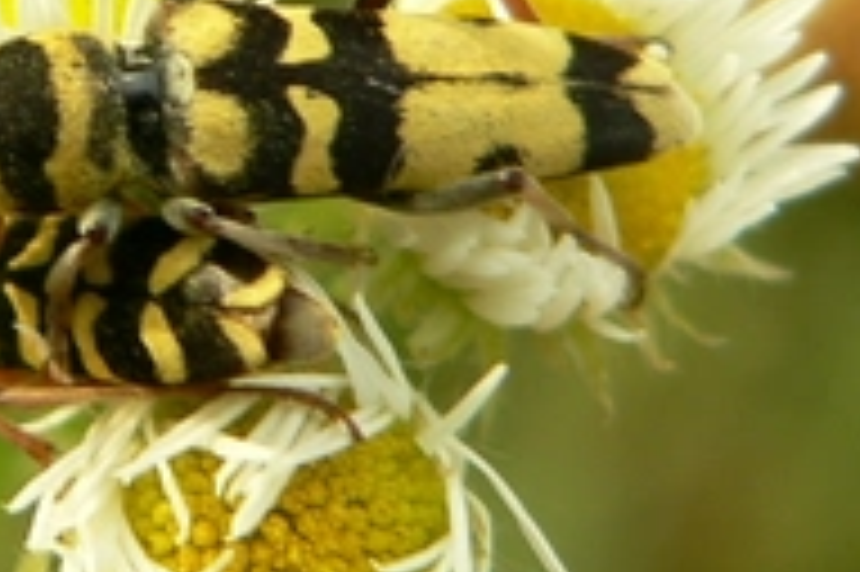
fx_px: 5251
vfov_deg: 6.2
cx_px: 36
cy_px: 72
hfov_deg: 9.3
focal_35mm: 220
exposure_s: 1/100
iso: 80
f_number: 2.8
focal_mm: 10.5
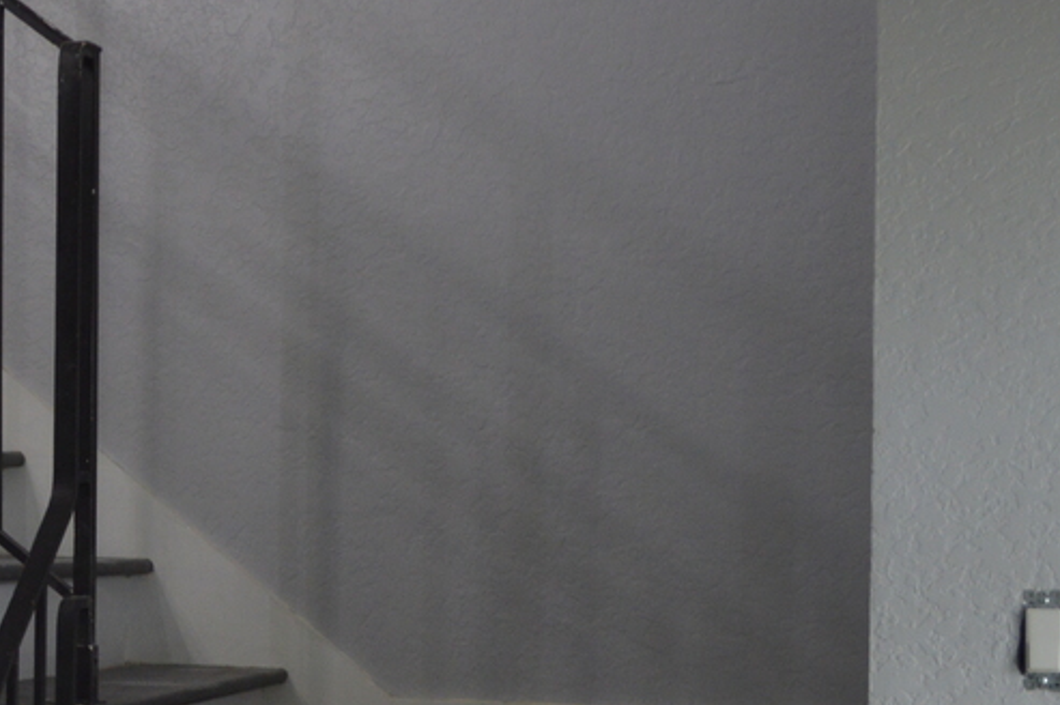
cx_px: -464
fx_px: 2619
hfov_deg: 20.1
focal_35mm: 89
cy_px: 462
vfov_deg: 15.3
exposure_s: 1/60
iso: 400
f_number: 4
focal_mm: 18
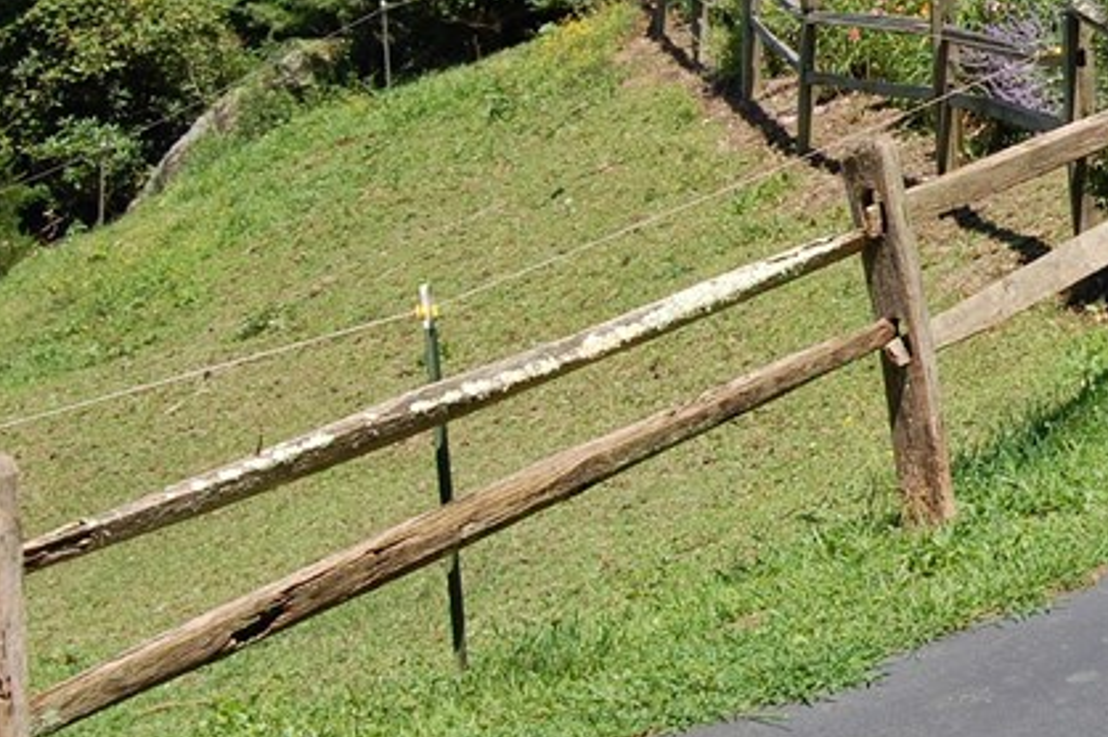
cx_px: 1351
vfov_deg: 11.5
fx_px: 3598
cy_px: -58
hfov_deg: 16.7
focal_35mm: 117
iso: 200
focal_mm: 30
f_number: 9
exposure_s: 1/320
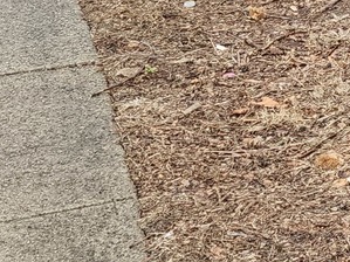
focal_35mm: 123
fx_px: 1243
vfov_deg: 11.4
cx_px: 815
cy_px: -161
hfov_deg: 12.7
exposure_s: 1/180
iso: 100
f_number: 1.8
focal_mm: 6.4
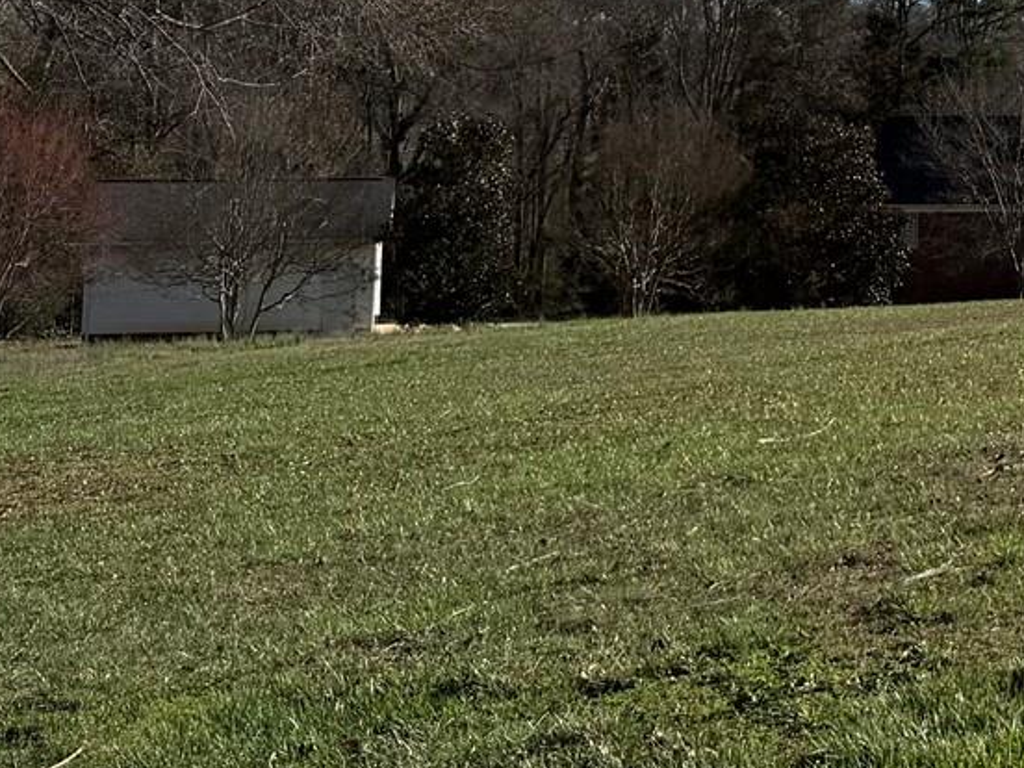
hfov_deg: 20.2
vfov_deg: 15.8
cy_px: -232
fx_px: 2633
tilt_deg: +8.1
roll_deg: -1.0
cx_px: 1313
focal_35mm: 89
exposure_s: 1/9091
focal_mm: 6.76
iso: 80
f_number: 1.78
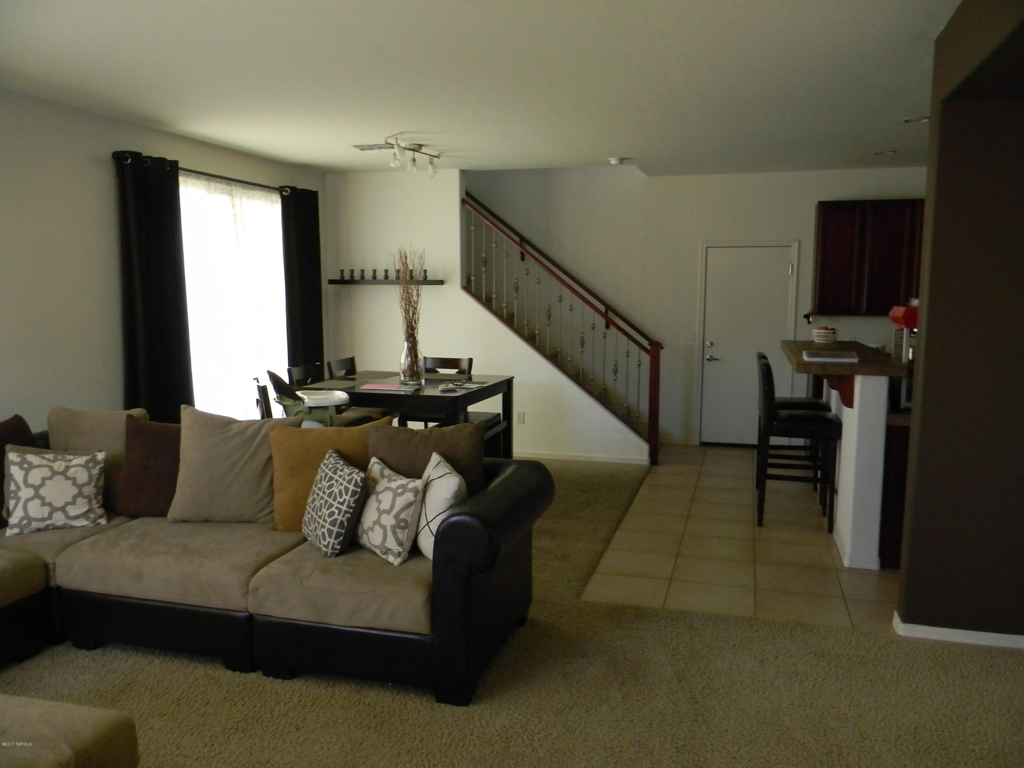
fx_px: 828
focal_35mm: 28
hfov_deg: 63.4
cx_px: 512
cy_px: 384
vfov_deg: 49.7
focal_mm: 5
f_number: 3.5
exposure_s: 1/30
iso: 326
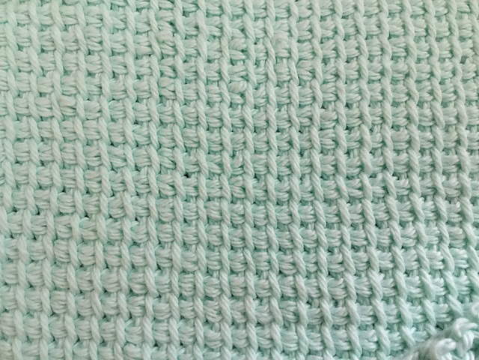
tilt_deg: -88.1
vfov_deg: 45.4
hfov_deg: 58.4
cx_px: 240
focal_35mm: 31
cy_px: 180
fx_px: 429
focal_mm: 3.3
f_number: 2.4
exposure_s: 1/15
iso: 400
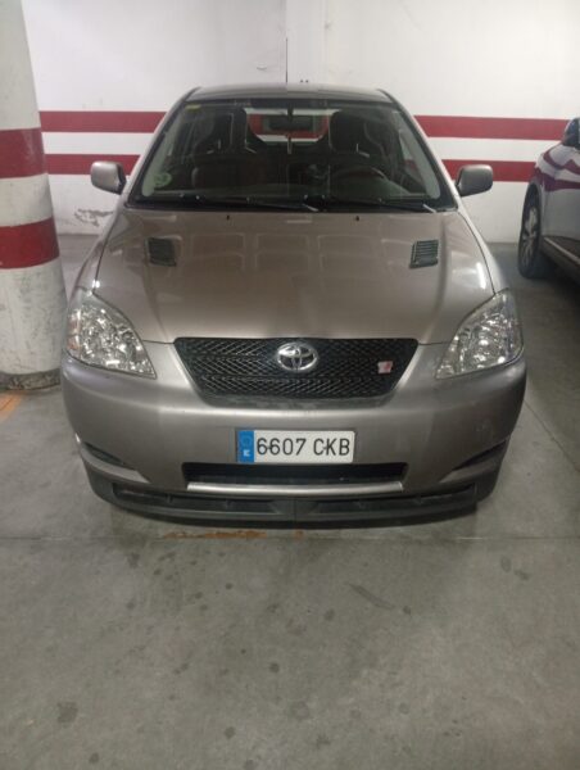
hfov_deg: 51.5
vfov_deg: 65.2
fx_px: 601
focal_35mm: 27
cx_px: 290
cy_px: 385
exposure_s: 1/16.7
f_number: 1.8
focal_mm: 3.98
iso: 1546
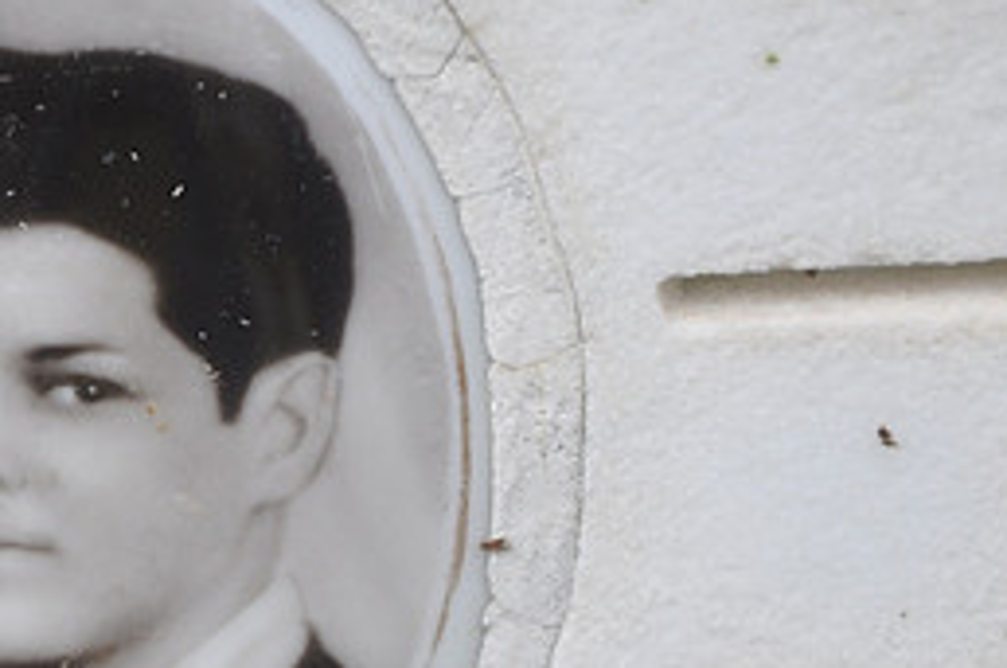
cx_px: 133
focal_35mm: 253
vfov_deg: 5.4
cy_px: 424
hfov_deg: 8.1
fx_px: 7067
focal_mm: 75
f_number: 6.3
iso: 200
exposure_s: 1/160
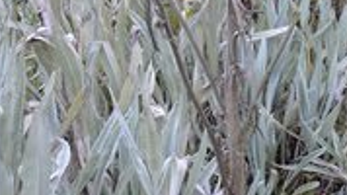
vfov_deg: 7.3
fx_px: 1533
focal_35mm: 167
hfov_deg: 11.8
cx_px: 641
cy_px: 92
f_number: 5.6
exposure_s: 1/125
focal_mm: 21
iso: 200
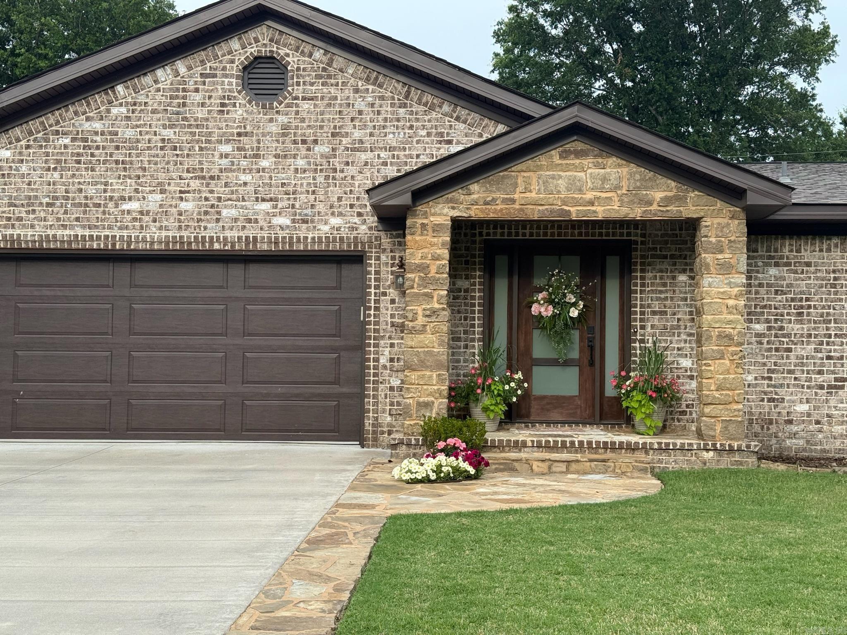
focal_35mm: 48
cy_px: 318
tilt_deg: +4.1
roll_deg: +0.9
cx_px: 424
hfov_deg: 39.7
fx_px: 1174
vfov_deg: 30.3
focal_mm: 6.76
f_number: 1.78
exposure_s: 1/828
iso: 80
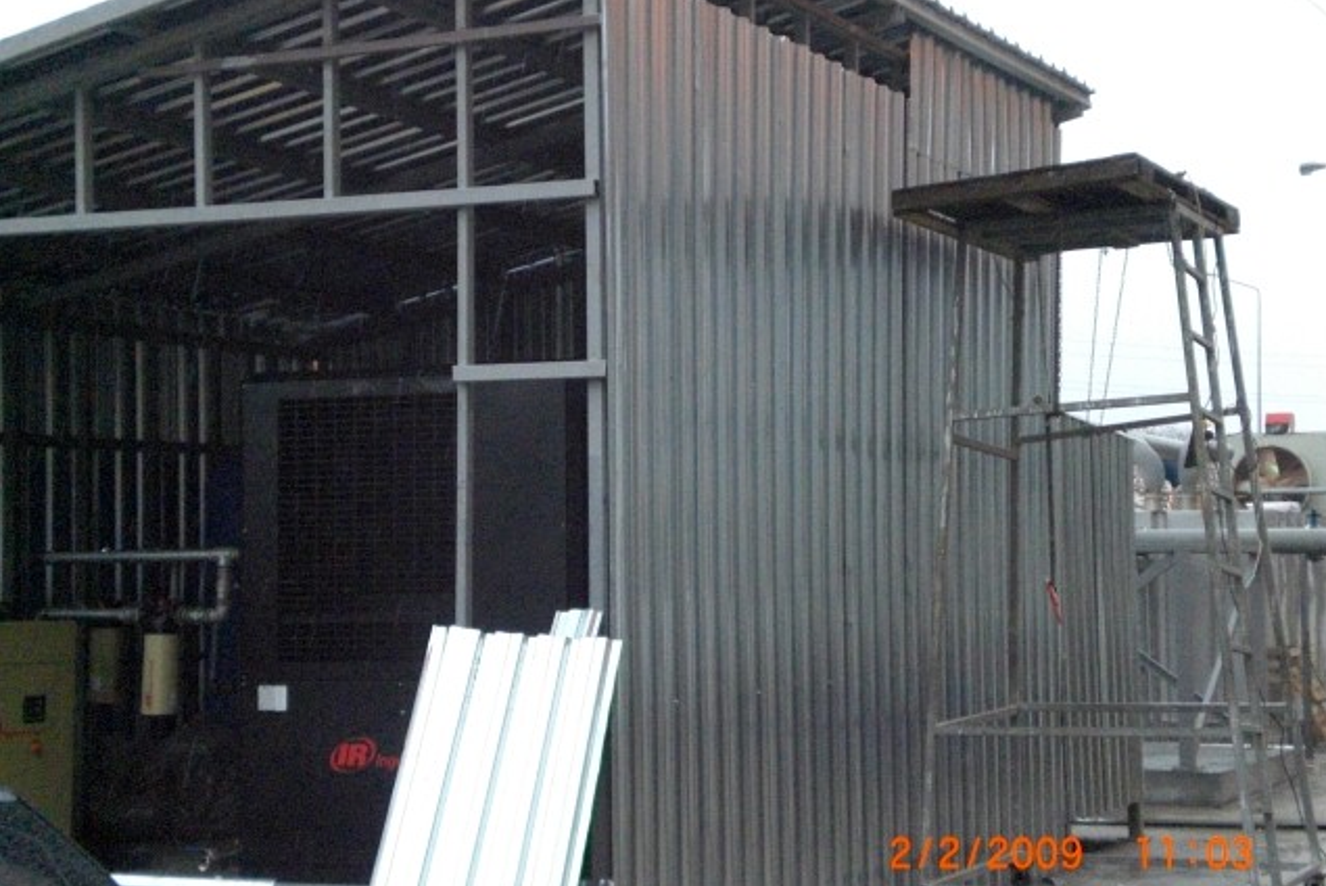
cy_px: 460
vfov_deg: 20.6
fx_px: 2432
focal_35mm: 66
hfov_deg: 30.5
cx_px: 666
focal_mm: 10.4
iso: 800
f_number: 4
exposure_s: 1/250
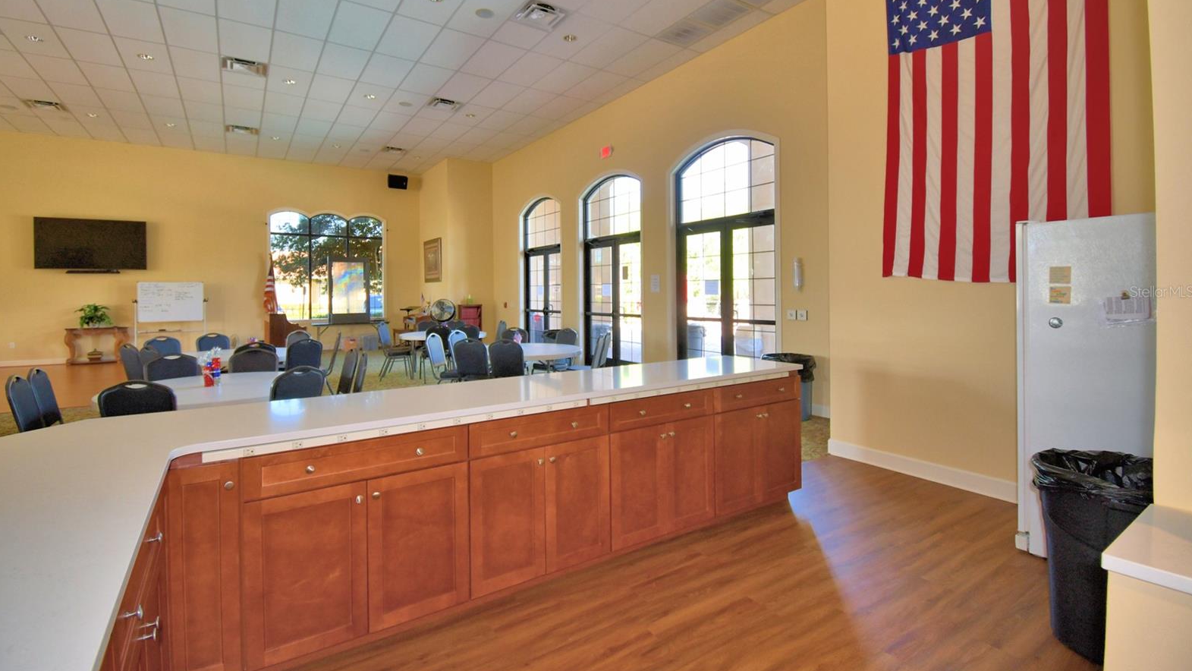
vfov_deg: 66.8
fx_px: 506
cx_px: 590
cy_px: 291
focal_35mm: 16
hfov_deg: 99.4
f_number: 4.5
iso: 250
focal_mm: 10
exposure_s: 1/30
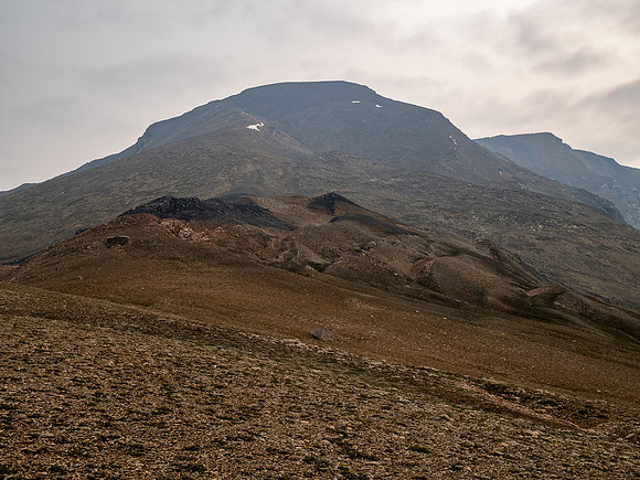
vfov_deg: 34.3
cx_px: 320
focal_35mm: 42
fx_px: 777
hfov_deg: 44.8
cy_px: 240
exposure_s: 1/320
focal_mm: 21
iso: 200
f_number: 8
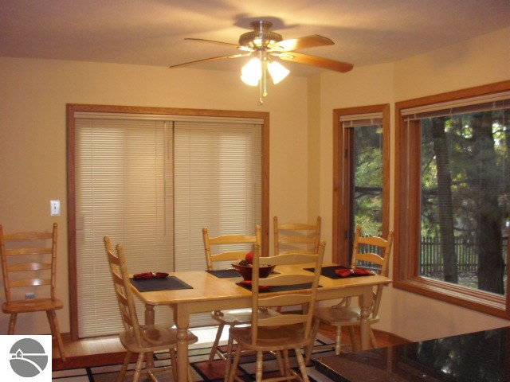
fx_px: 560
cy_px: 191
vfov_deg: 37.7
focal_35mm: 38
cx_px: 255
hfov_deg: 49.0
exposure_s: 1/60
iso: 400
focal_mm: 6.2
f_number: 2.8
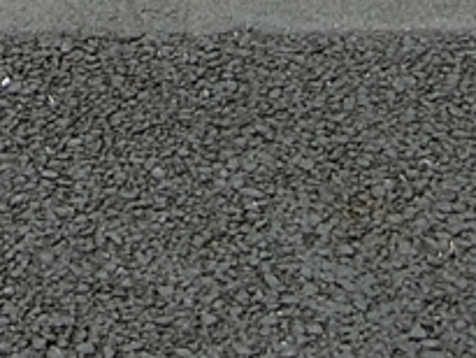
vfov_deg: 8.1
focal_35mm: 148
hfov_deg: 13.2
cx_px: 21
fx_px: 2036
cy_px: -809
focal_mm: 4.06
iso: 80
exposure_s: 1/200
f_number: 2.7
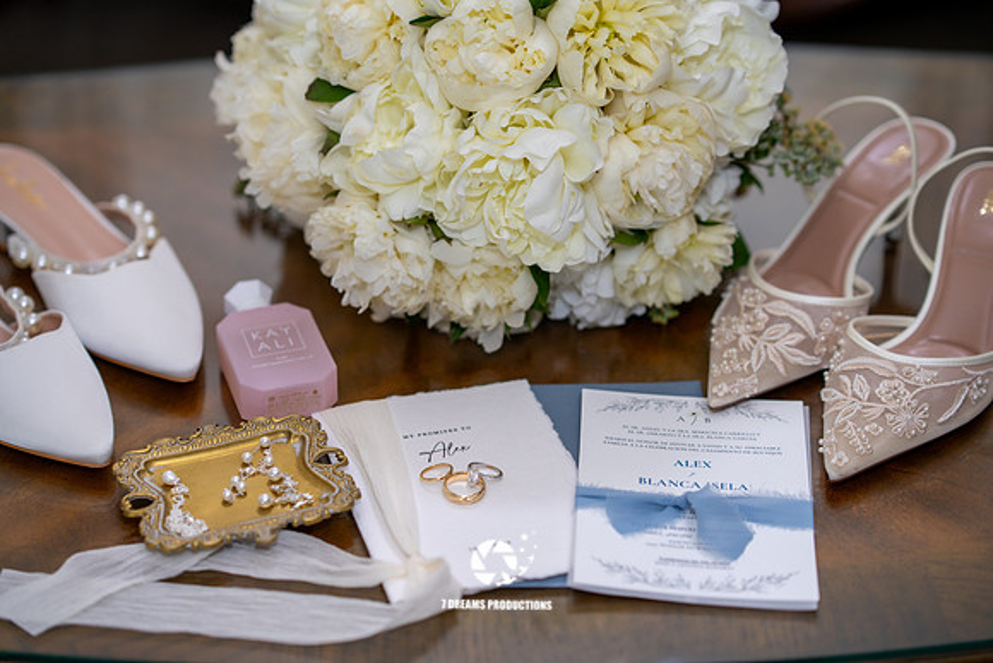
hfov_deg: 23.9
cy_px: 332
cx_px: 496
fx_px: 2345
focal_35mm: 85
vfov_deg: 16.1
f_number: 2
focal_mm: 85
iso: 320
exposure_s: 1/125
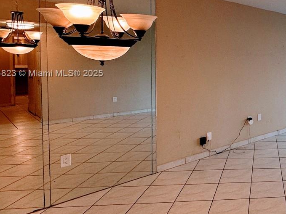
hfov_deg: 44.2
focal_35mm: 33
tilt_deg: -2.4
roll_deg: -1.9
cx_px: 305
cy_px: 74
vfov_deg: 42.4
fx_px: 273
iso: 125
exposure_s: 1/120
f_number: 2.2
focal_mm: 2.22
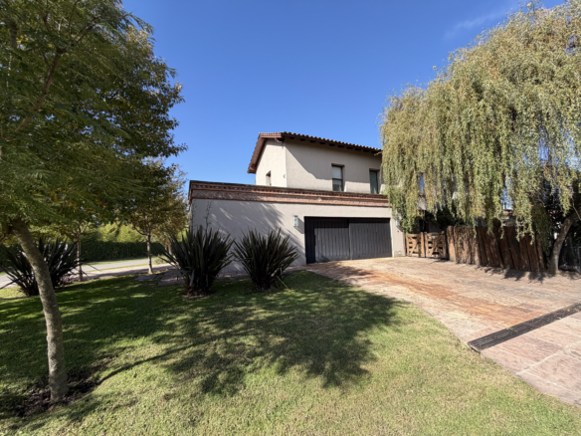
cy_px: 218
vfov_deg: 85.7
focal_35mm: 14
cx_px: 290
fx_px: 235
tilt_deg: +6.8
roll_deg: +3.0
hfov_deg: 102.1
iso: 40
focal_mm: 2.22
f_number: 2.2
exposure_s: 1/651
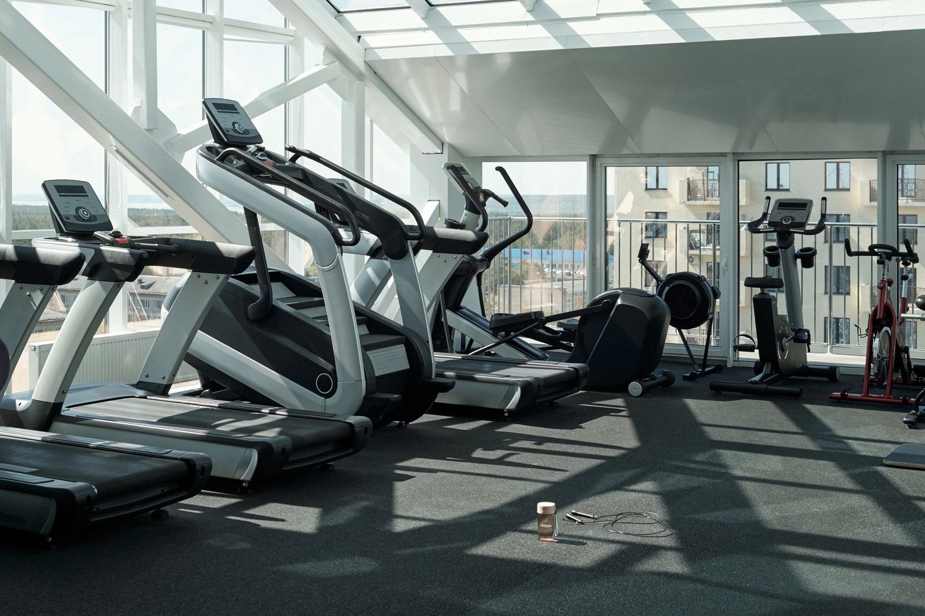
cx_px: 416
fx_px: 1310
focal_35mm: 51
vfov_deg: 26.3
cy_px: 206
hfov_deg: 38.9
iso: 400
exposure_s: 1/400
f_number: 5.6
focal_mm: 23
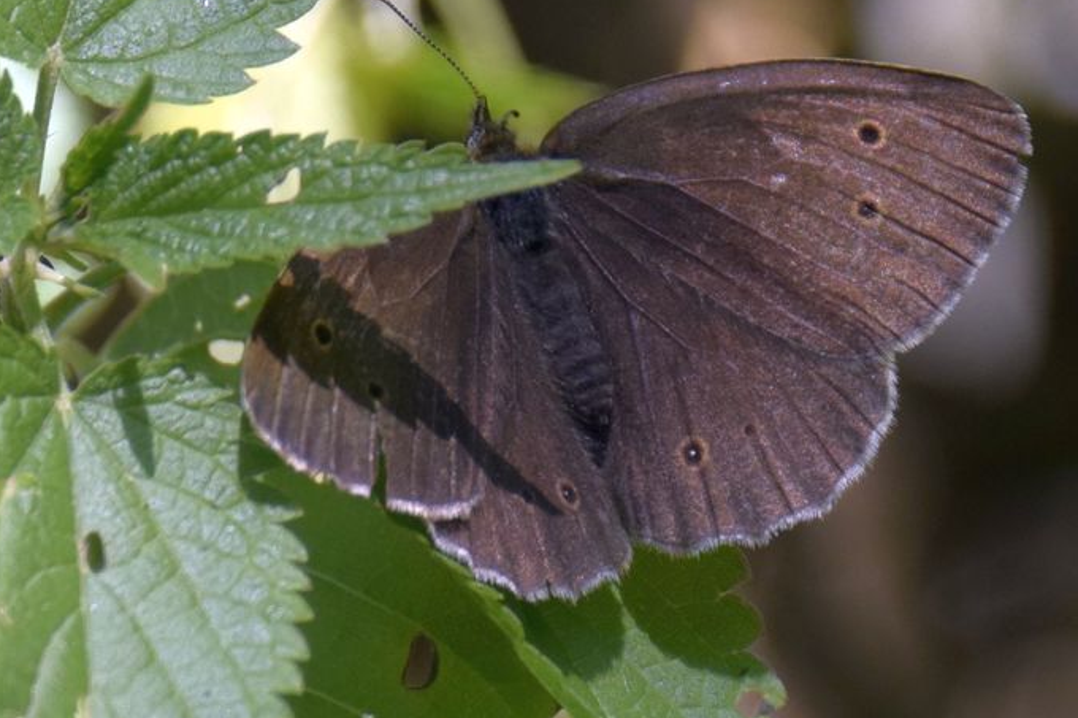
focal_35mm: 572
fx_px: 17123
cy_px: 287
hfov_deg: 3.6
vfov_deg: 2.4
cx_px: 701
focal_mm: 270
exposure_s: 1/1000
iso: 500
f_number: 5.6
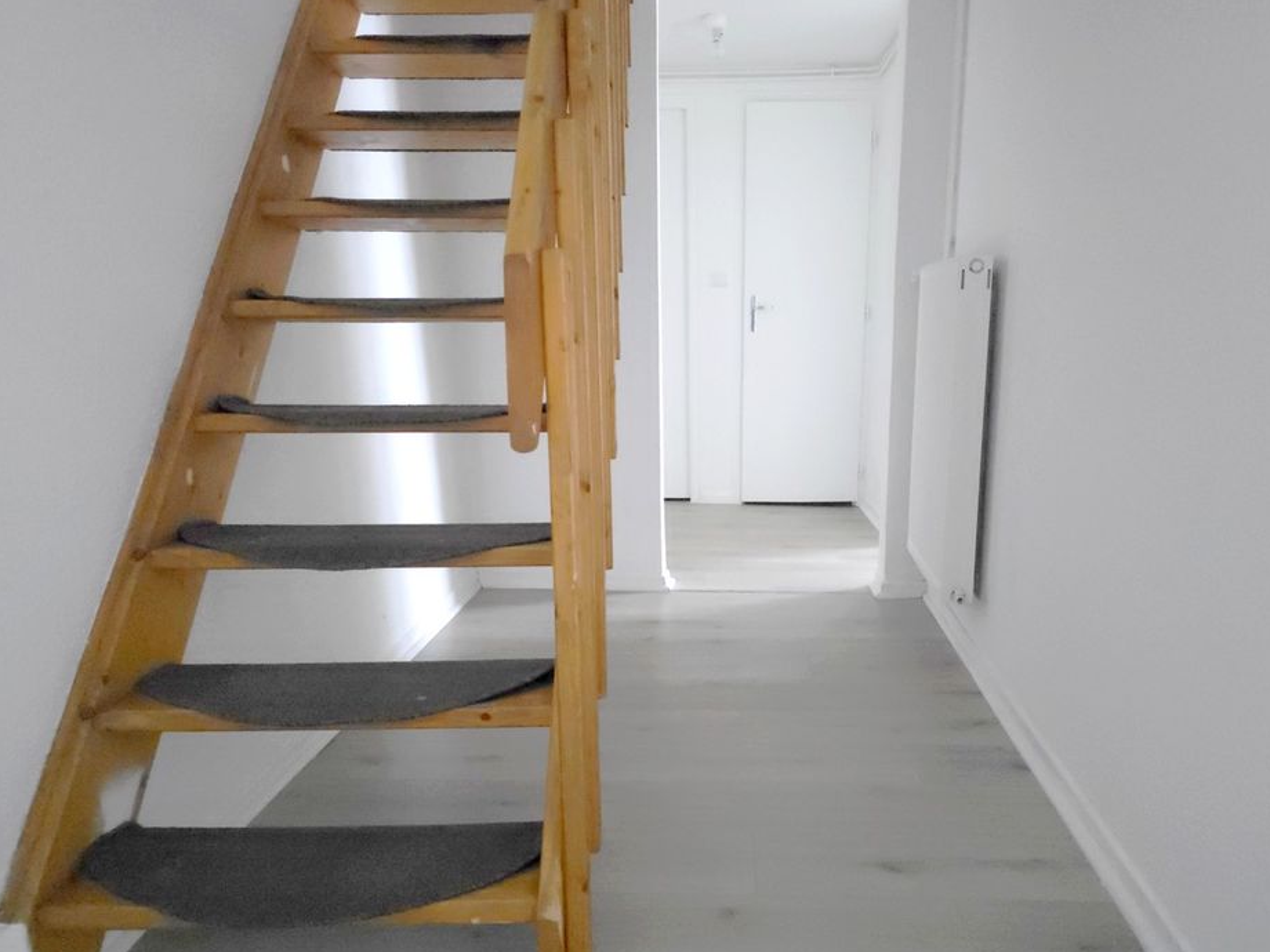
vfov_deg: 54.8
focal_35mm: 25
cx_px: 686
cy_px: 505
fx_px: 917
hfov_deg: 69.3
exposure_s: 1/24
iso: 2500
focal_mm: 6.3
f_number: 1.7
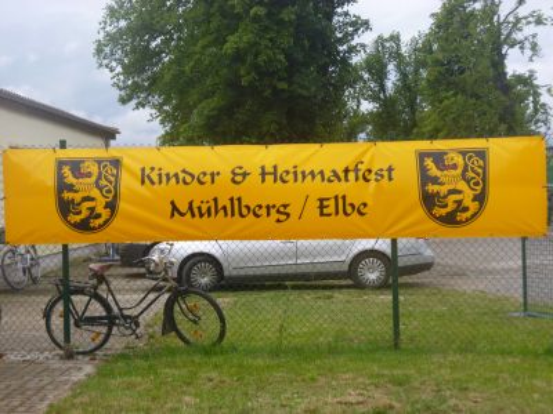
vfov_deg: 24.0
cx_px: 276
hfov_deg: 31.7
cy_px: 207
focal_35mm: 61
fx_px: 974
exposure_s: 1/320
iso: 100
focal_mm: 10.9
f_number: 4.1
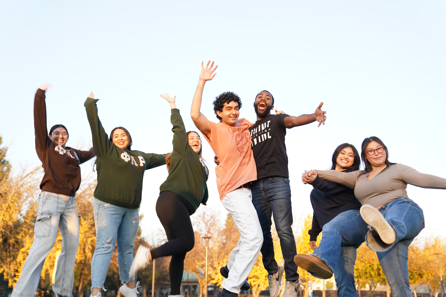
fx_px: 483
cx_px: 223
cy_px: 148
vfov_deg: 34.2
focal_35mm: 39
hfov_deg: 49.6
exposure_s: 1/125
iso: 100
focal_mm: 39
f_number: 2.8
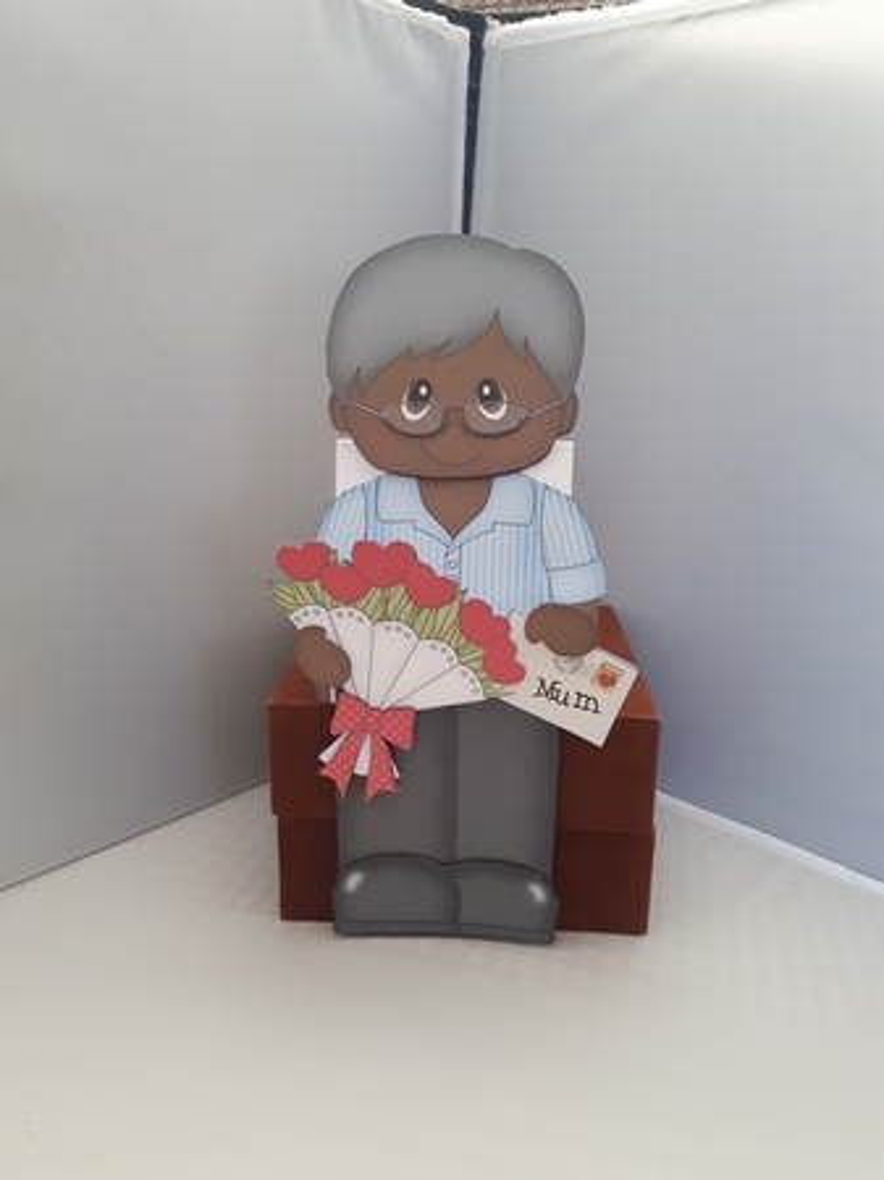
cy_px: 590
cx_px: 442
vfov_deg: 65.4
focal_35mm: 27
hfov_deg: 51.3
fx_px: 920
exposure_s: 1/30
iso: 200
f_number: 1.9
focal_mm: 3.6
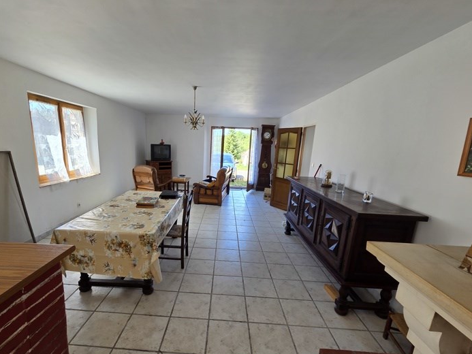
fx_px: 205
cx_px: 215
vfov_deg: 81.6
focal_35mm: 15
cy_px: 192
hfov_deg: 97.9
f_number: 2.2
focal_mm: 2.2
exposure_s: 1/100
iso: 64
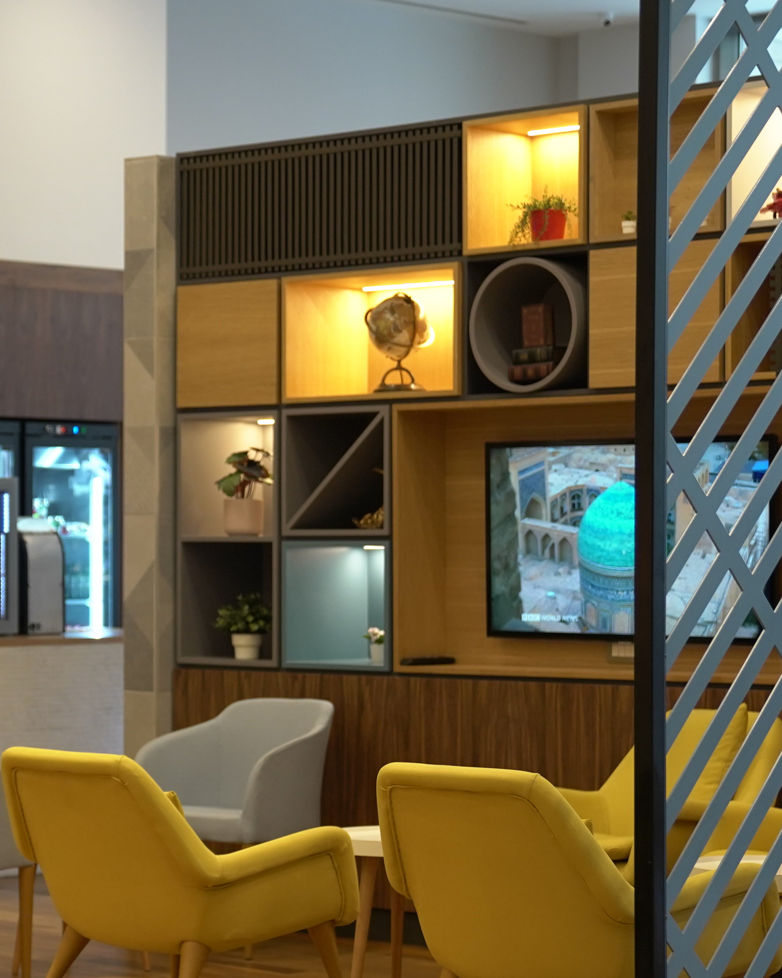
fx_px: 3124
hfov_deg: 14.1
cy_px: 562
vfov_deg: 17.8
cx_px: 89
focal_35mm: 108
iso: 1000
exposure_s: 1/125
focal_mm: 50
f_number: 2.8
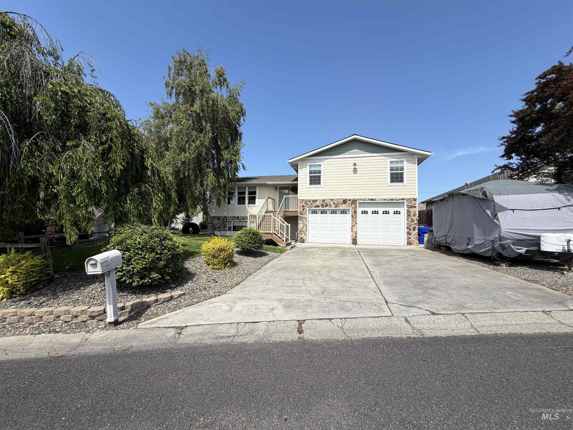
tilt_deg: +2.7
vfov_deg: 85.7
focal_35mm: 14
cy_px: 215
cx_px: 286
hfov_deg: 102.1
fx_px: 232
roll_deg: -1.7
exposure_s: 1/770
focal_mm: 2.22
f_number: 2.2
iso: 20
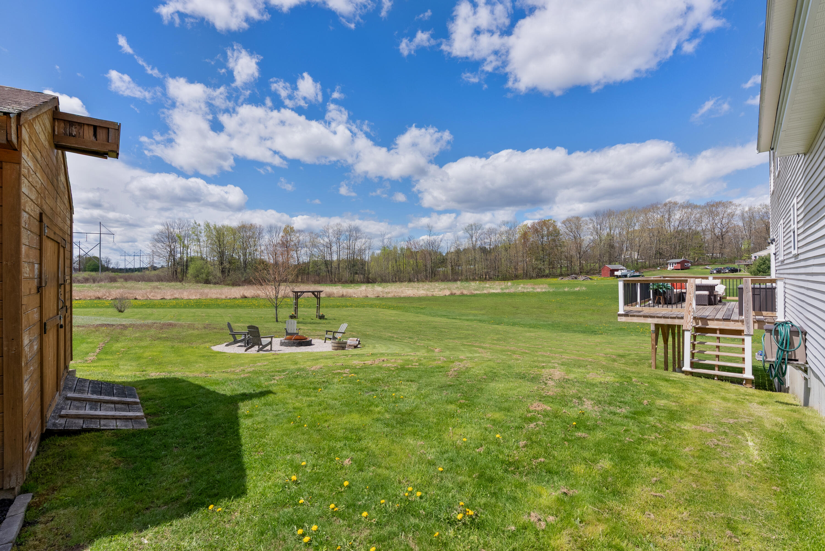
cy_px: 276
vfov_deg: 70.5
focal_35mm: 17
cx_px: 412
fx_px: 390
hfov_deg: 93.3
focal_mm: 17
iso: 320
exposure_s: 1/800
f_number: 7.1
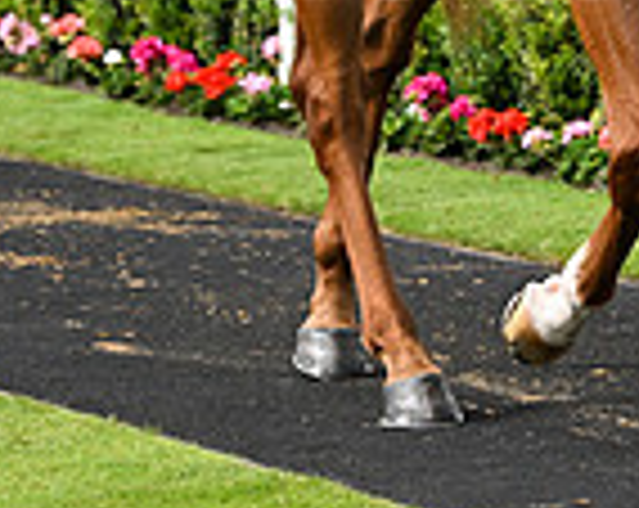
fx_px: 8700
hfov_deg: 4.2
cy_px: -285
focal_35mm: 461
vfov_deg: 3.3
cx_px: 702
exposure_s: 1/1250
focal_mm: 120
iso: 500
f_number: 5.6
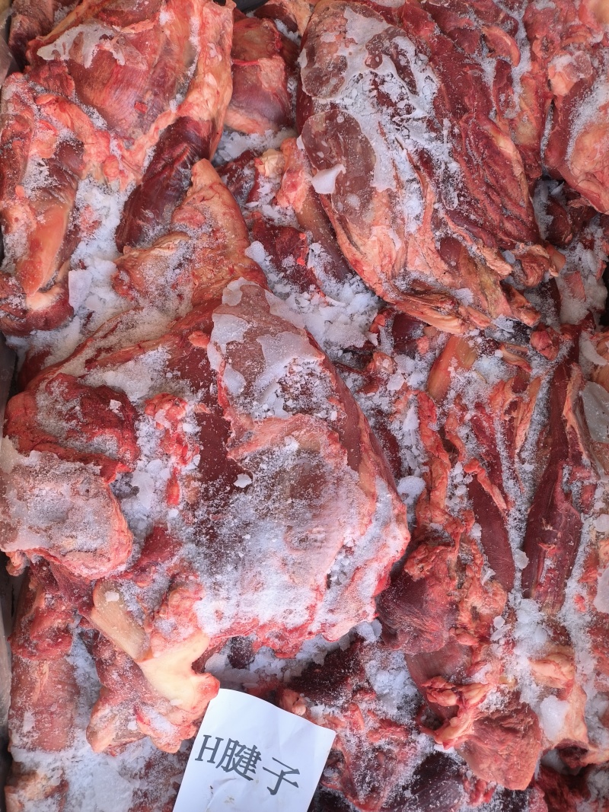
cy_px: 406
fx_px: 587
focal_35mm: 25
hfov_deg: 54.9
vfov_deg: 69.4
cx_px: 304
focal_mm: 4.71
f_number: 1.79
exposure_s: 1/100
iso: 283
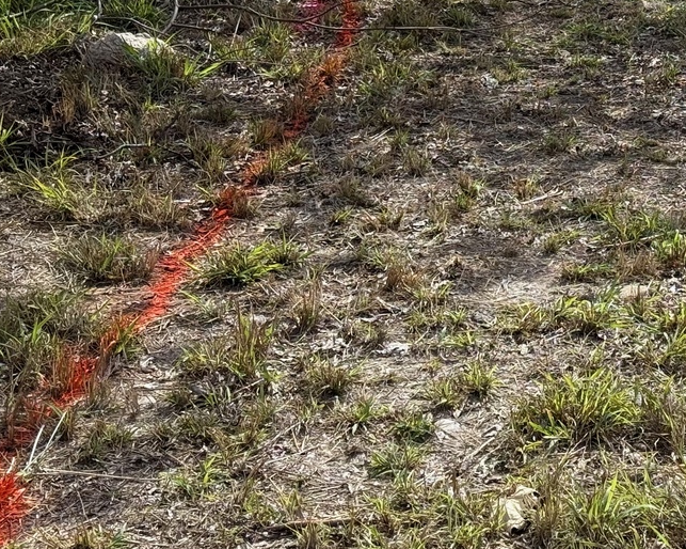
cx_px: 633
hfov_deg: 18.0
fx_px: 2131
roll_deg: -0.4
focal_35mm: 105
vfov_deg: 14.5
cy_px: 63
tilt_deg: -6.7
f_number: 1.78
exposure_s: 1/3704
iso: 100
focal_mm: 6.76
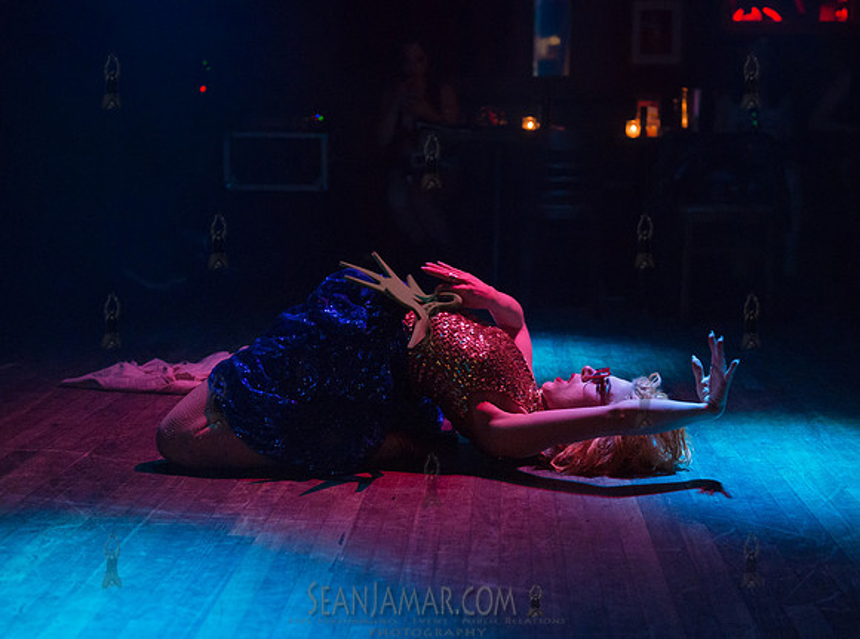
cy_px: 363
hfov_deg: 35.0
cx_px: 444
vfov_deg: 26.4
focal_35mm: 55
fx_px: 1362
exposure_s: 1/320
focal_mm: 45
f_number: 2.8
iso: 5000
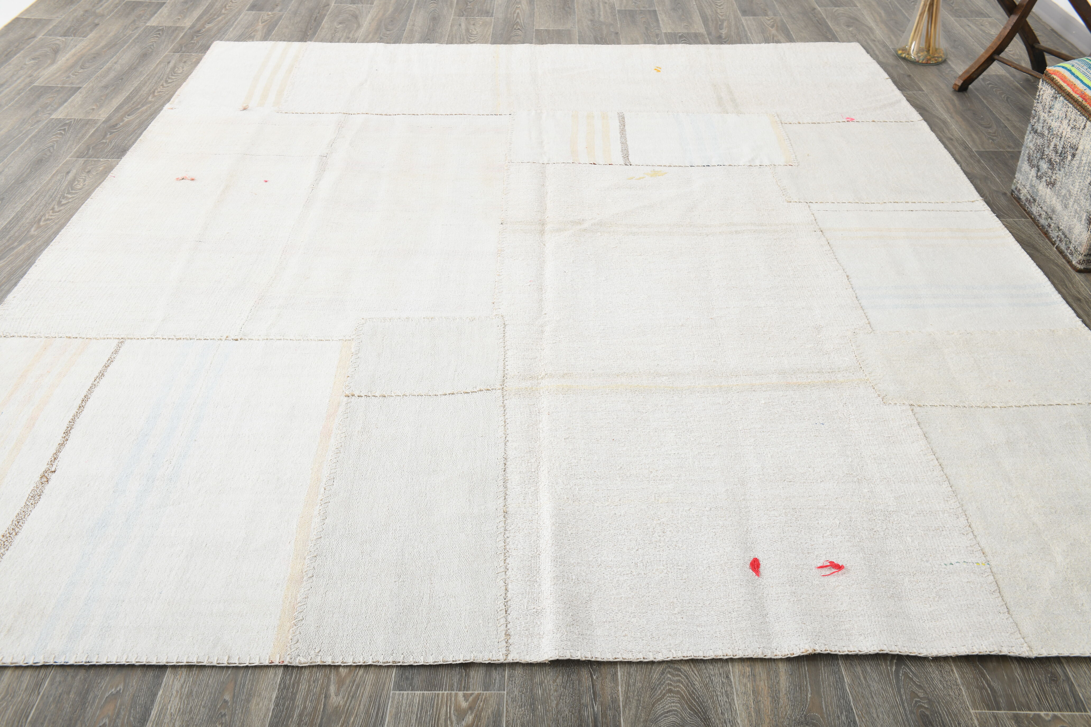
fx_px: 1152
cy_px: 364
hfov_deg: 50.7
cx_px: 546
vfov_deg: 35.1
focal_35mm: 38
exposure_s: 1/200
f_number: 5.6
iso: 125
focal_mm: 38
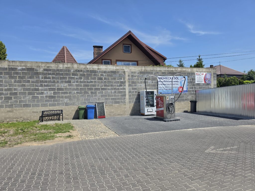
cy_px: 96
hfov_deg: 73.9
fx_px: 169
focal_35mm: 23
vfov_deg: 58.9
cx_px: 128
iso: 64
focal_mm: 6.5
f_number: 1.4
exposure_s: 1/6571
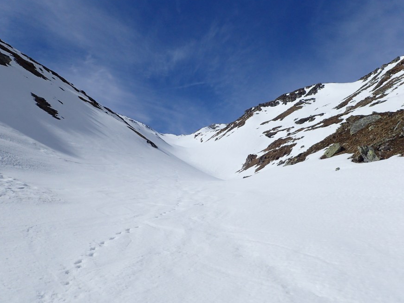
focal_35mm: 30
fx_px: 350
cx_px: 209
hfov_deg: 59.9
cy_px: 175
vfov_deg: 46.7
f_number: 8
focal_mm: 4.5
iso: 200
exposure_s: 1/1000
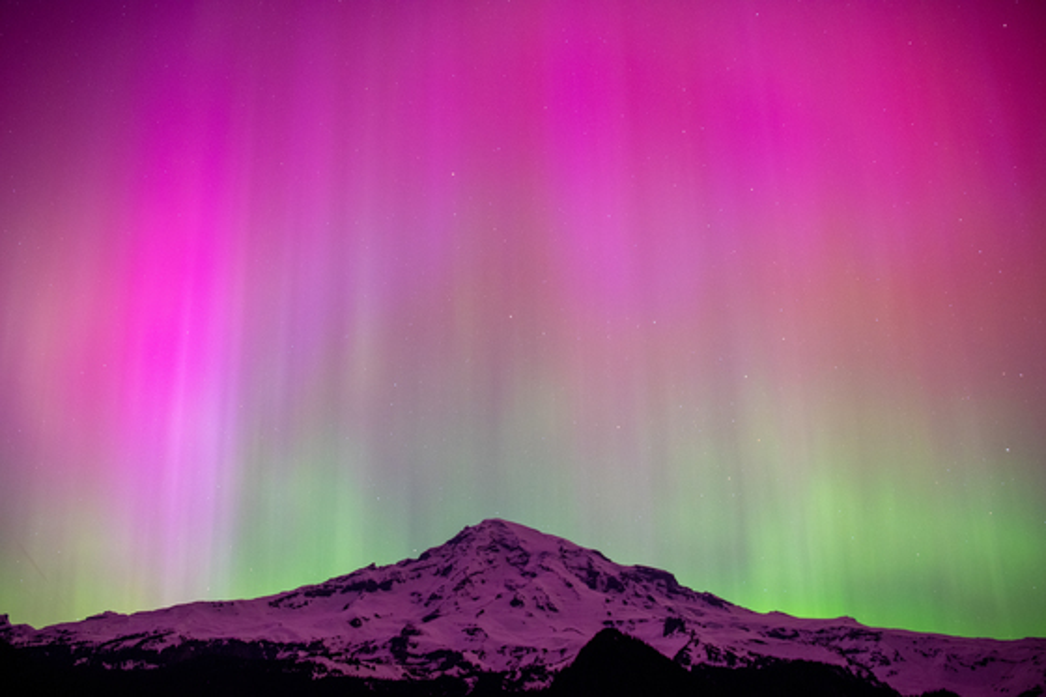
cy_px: 348
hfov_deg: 73.8
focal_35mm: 24
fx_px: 697
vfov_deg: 53.1
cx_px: 523
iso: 1000
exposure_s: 5
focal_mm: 16
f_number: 2.8
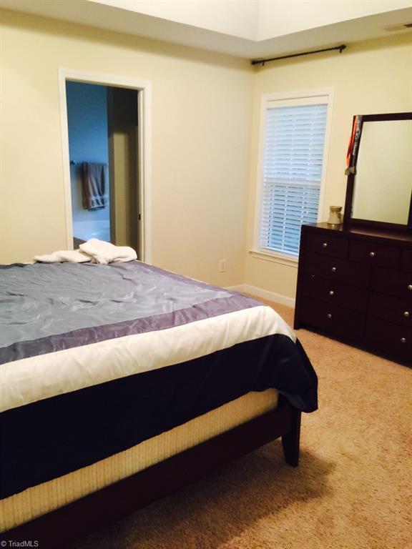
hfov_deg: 48.2
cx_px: 206
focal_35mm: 29
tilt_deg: -9.7
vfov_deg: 61.7
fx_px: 460
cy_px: 274
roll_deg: -2.3
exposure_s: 1/4
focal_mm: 4.15
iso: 80
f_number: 2.2
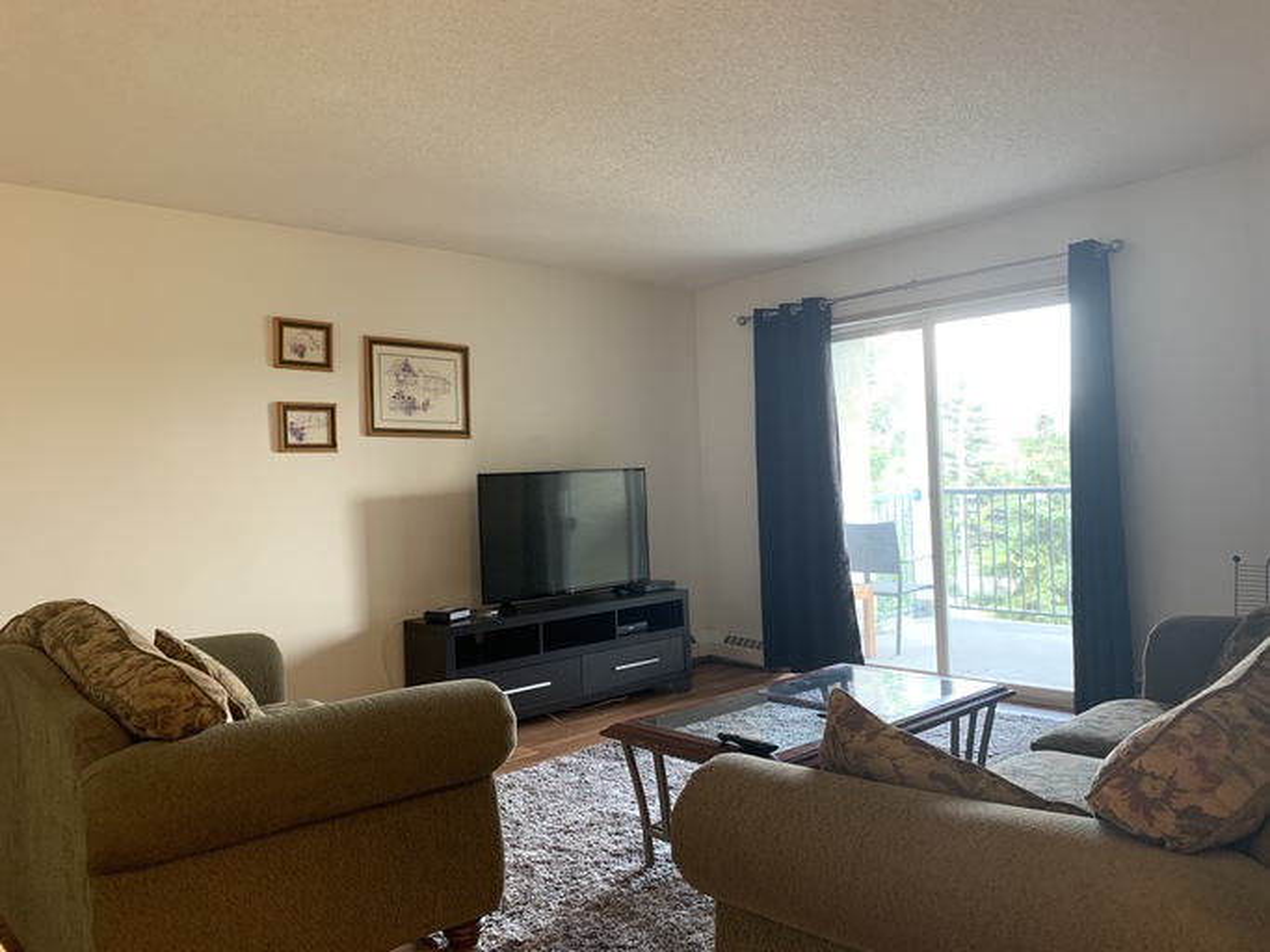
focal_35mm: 26
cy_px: 476
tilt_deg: -0.1
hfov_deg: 67.3
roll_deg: +2.3
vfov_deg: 53.0
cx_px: 635
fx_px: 954
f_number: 1.8
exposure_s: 1/60
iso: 200
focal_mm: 4.25
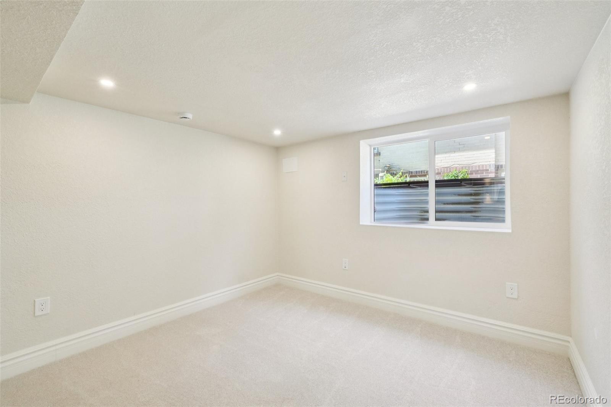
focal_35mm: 15
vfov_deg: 77.3
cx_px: 306
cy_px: 204
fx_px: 255
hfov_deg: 100.4
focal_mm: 10
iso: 800
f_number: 8
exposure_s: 1/20
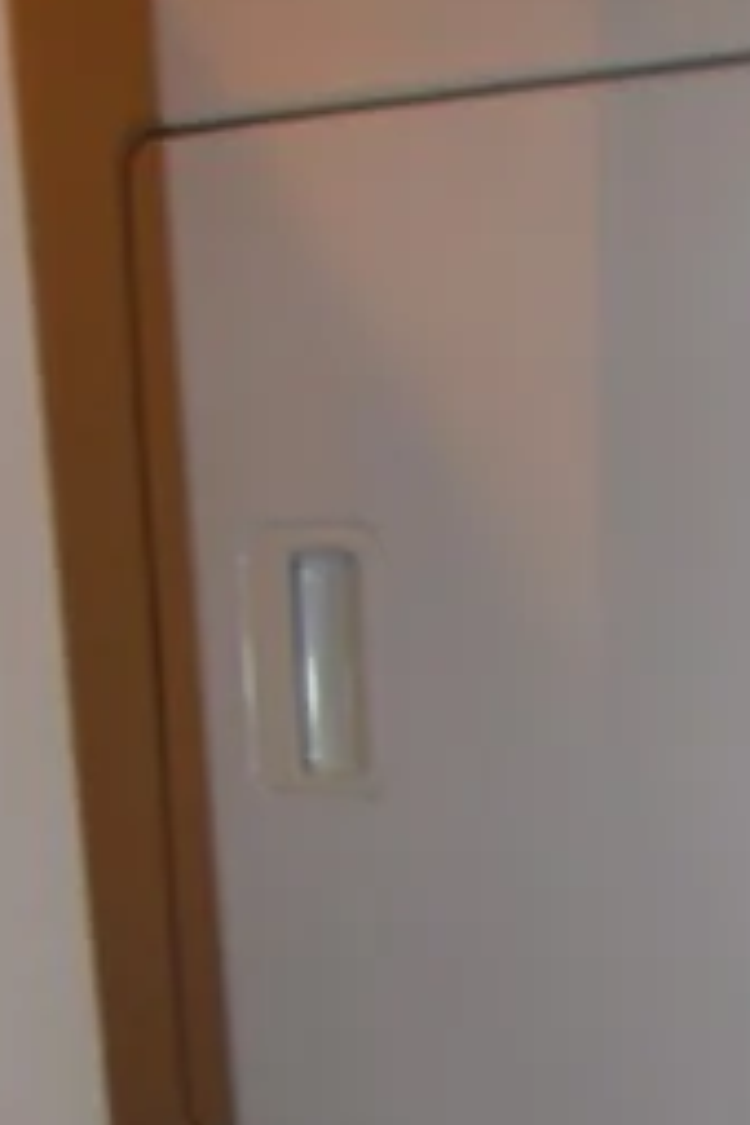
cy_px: 1167
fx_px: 2000
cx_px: 982
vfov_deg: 29.1
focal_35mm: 64
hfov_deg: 19.5
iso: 100
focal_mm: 10
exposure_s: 1/60
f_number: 3.5
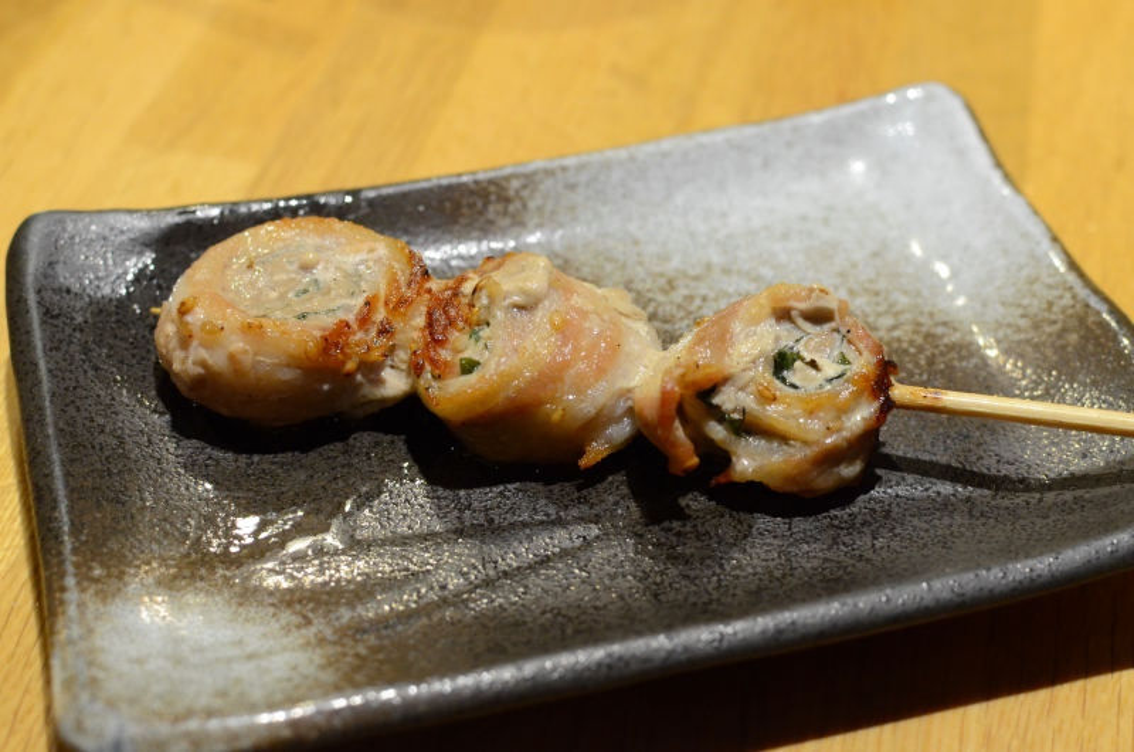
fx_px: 1650
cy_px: 376
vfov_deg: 25.6
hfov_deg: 37.9
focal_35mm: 52
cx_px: 567
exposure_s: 1/50
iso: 1600
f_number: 4.5
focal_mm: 35
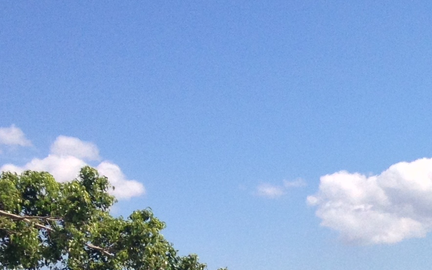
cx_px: 649
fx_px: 1613
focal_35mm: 137
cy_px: 434
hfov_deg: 14.3
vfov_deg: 9.2
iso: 50
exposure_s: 1/1905
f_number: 2.4
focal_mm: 4.28
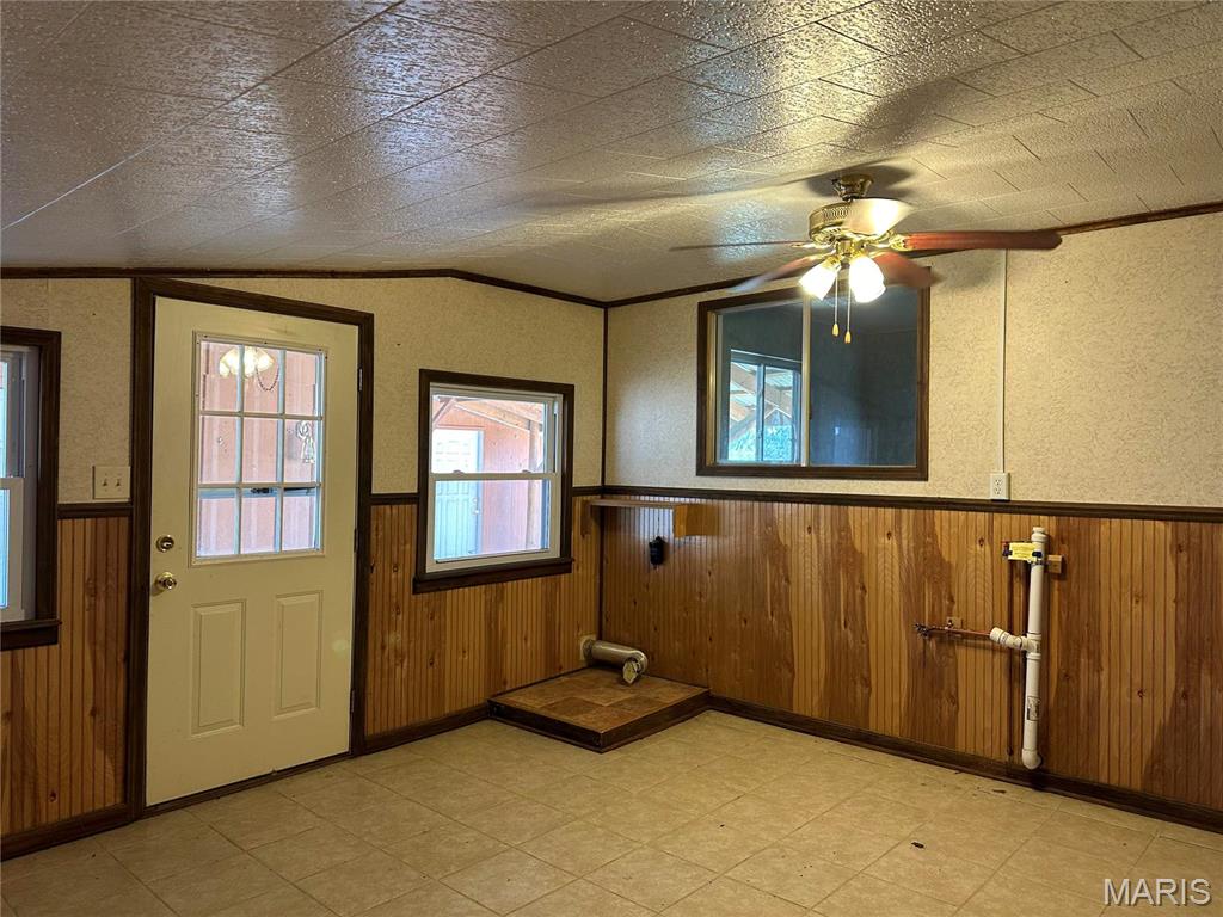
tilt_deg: +1.2
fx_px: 848
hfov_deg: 71.6
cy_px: 458
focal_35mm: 24
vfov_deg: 56.8
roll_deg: -0.9
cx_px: 612
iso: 200
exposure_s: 1/60
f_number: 1.78
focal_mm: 6.86
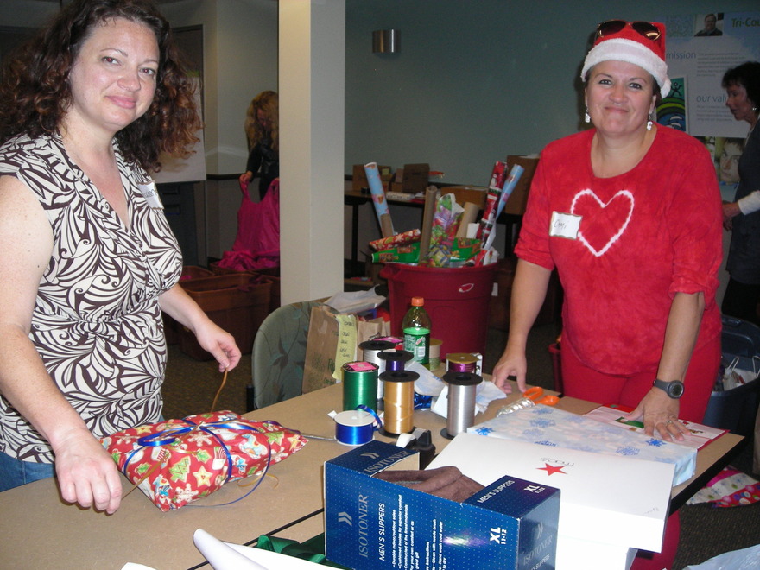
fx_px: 834
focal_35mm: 38
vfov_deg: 37.7
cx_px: 380
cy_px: 285
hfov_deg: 49.0
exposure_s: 1/60
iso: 159
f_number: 3.2
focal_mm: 6.3
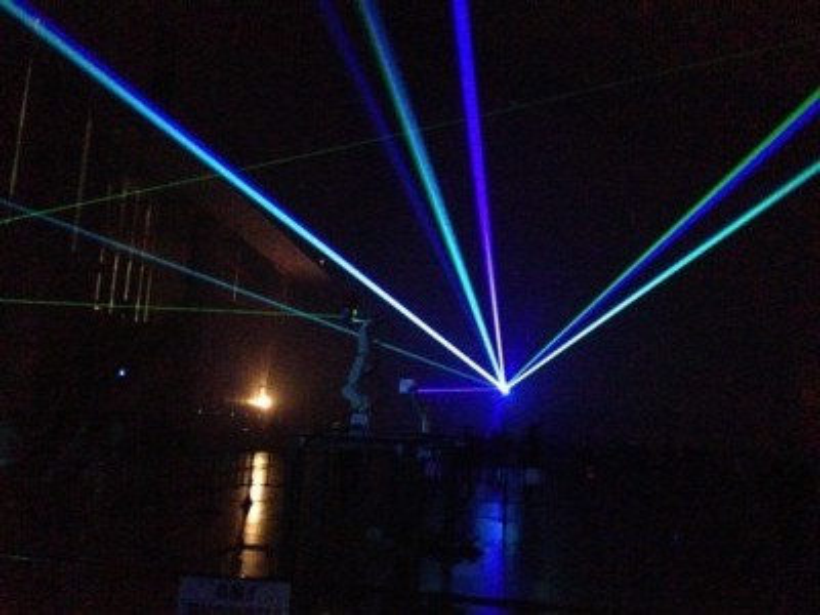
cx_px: 410
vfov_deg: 42.9
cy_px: 308
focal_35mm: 33
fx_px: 782
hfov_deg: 55.4
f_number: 2.4
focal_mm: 4.13
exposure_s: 1/15
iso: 3200
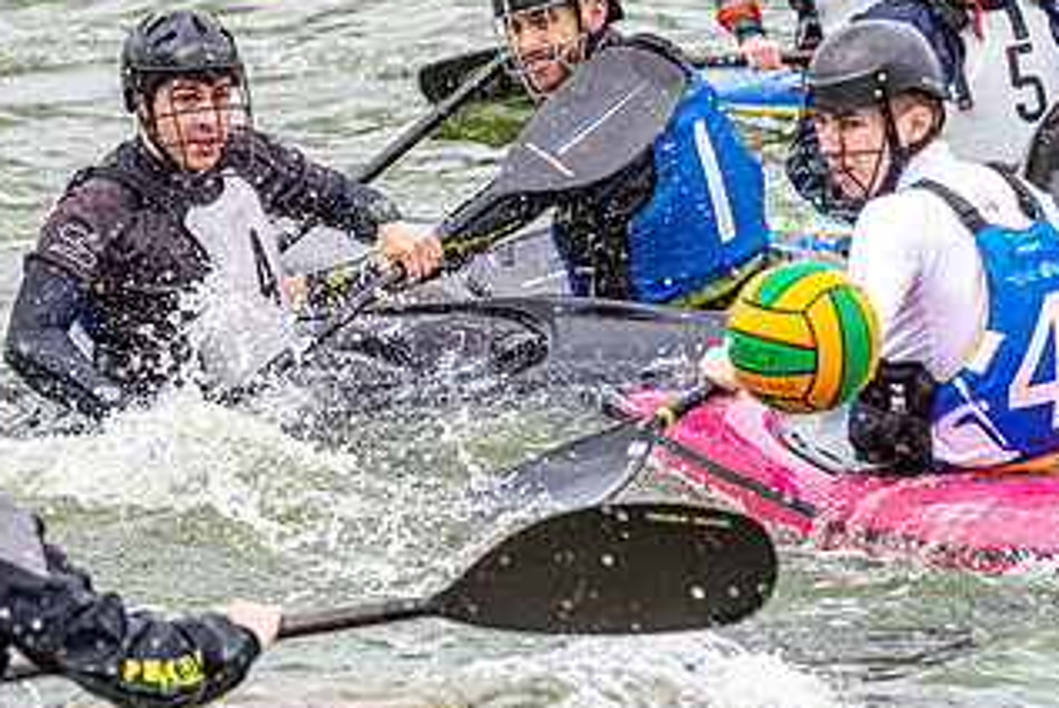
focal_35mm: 428
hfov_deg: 4.8
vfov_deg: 3.2
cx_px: 449
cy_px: 210
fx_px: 12602
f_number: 5.6
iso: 2500
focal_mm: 200
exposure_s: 1/3200
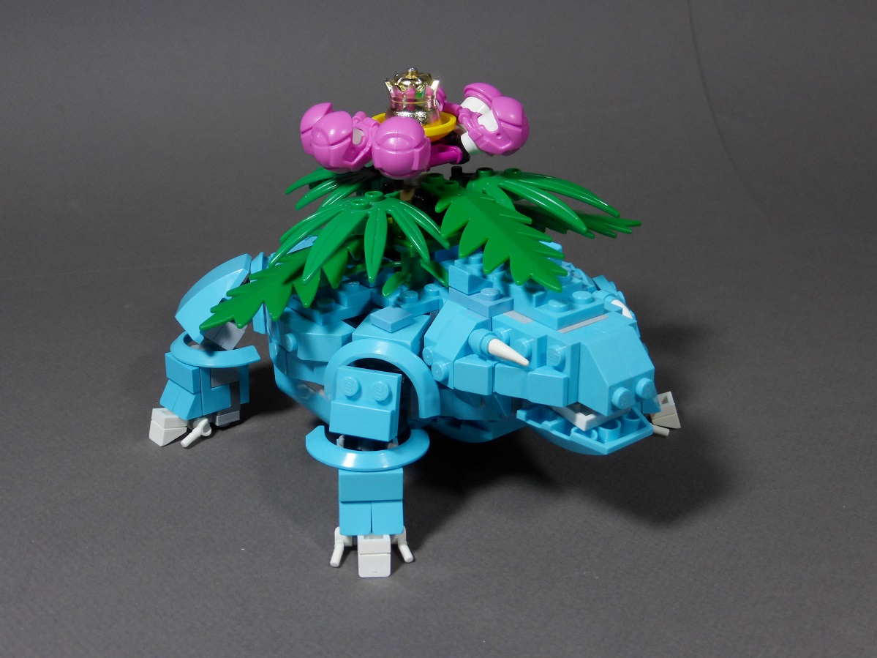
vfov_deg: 35.1
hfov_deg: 45.8
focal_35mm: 41
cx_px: 438
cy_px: 329
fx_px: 1039
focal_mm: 7.4
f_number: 3.9
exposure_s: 1/60
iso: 100
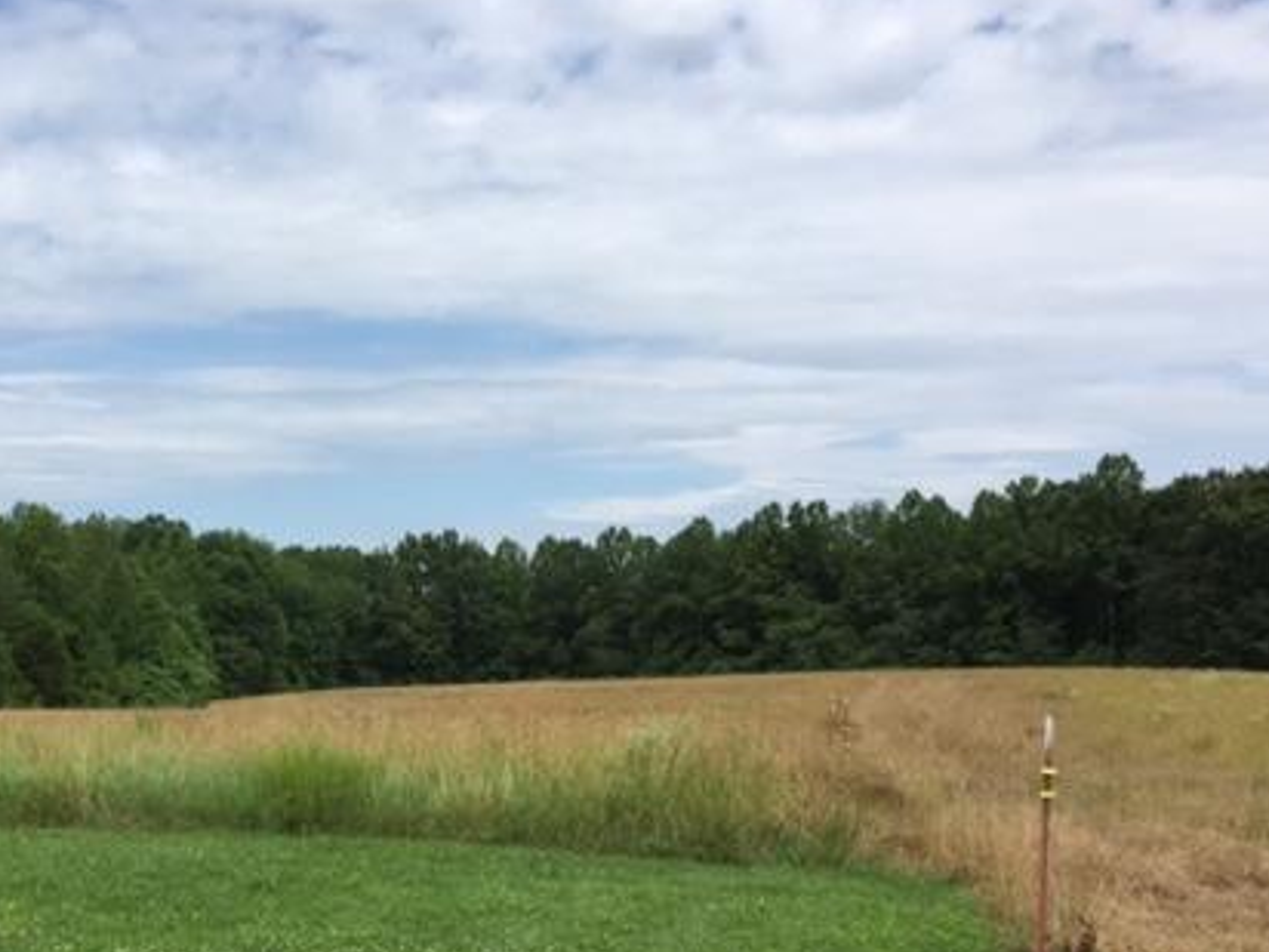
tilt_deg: -1.3
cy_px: 699
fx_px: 1650
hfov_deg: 41.0
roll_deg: +0.8
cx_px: 333
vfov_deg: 31.7
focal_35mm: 45
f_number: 2.2
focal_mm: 4.15
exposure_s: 1/1883
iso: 32
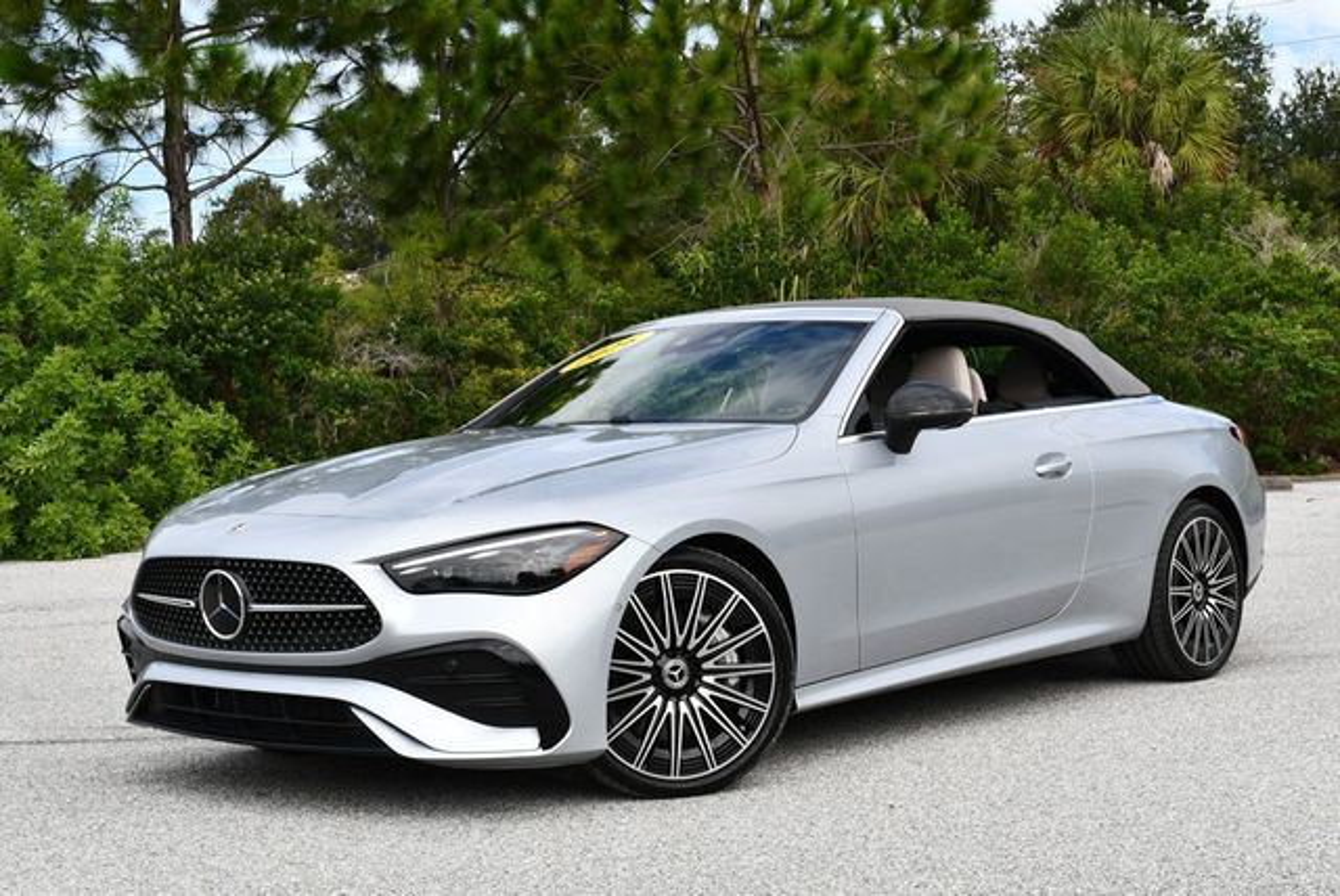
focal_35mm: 56
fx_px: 2086
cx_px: 670
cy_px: 448
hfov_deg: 35.6
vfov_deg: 24.2
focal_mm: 28
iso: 140
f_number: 8
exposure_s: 1/250
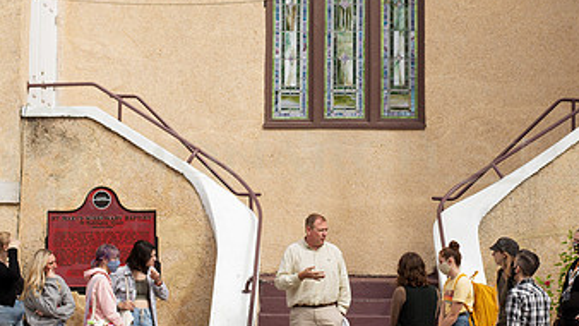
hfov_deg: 23.6
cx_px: 360
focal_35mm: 90
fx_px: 1382
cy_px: 157
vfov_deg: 13.4
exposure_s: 1/250
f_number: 4
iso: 31
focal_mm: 50
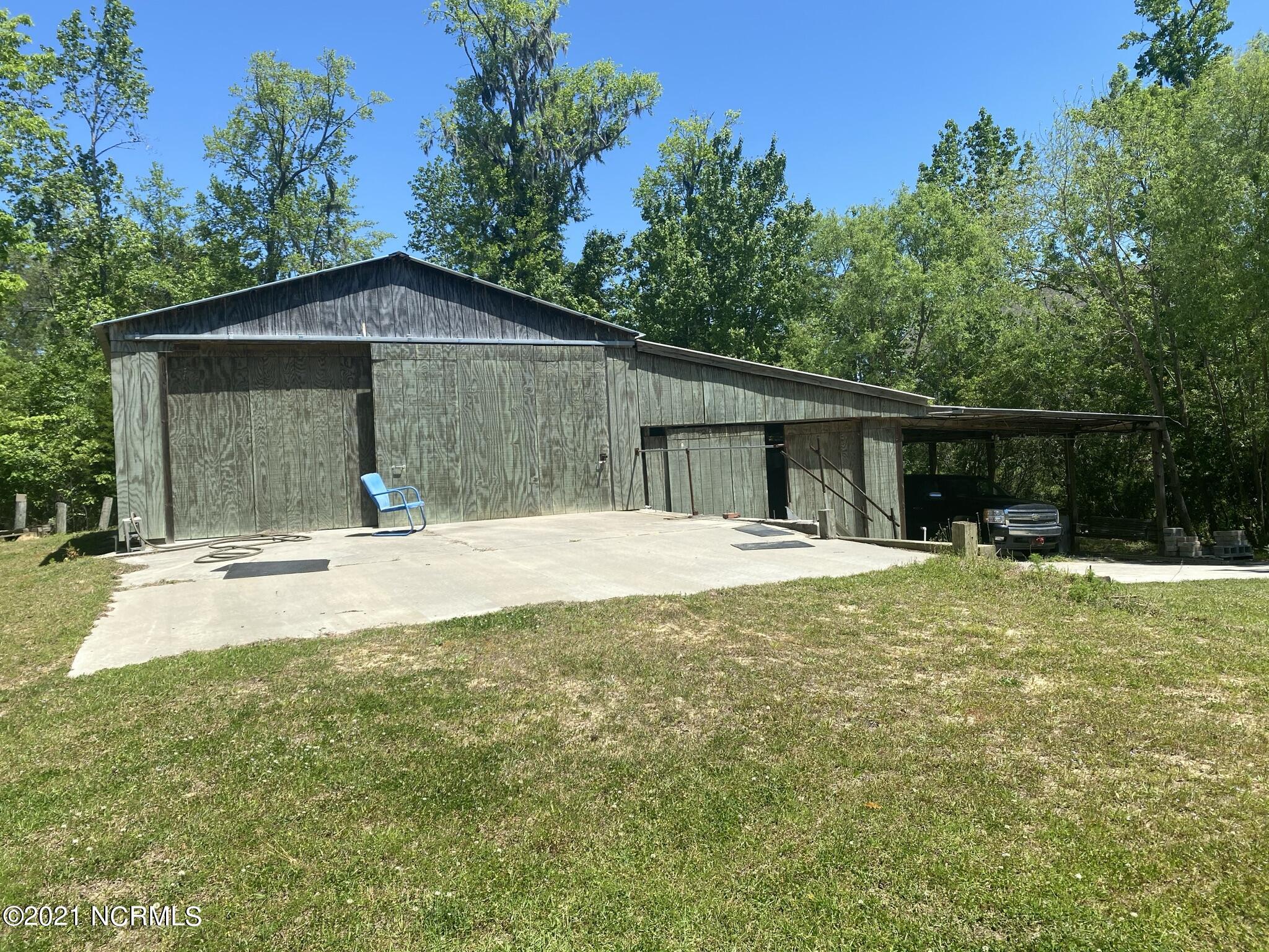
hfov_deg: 67.3
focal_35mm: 26
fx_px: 953
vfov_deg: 53.1
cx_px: 634
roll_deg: +3.3
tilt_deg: +0.0
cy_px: 476
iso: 32
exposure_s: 1/2141
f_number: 1.8
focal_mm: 4.25
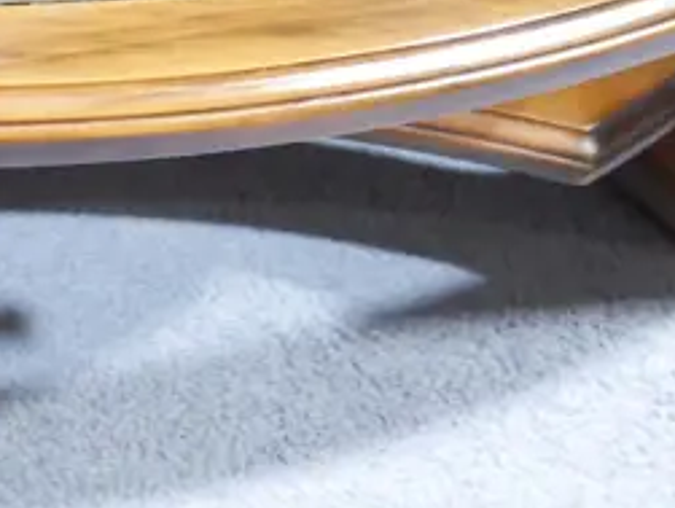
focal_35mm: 155
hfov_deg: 12.1
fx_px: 3027
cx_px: -358
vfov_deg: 9.5
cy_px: -125
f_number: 4.1
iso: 2000
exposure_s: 1/60
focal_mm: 19
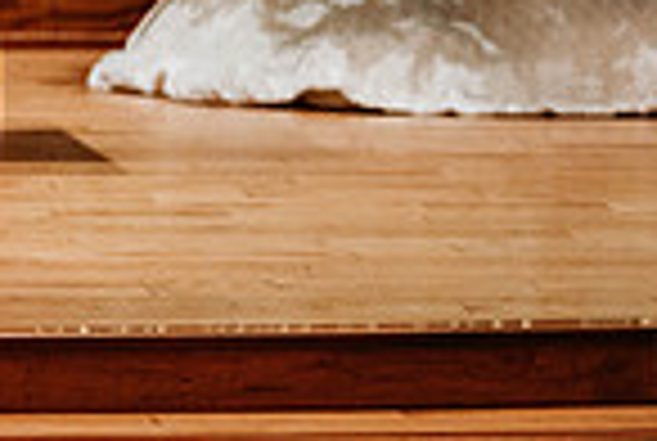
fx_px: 9418
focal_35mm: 515
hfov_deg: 4.0
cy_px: -268
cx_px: -500
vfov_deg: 2.7
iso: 2000
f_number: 2.8
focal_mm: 130
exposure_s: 1/250
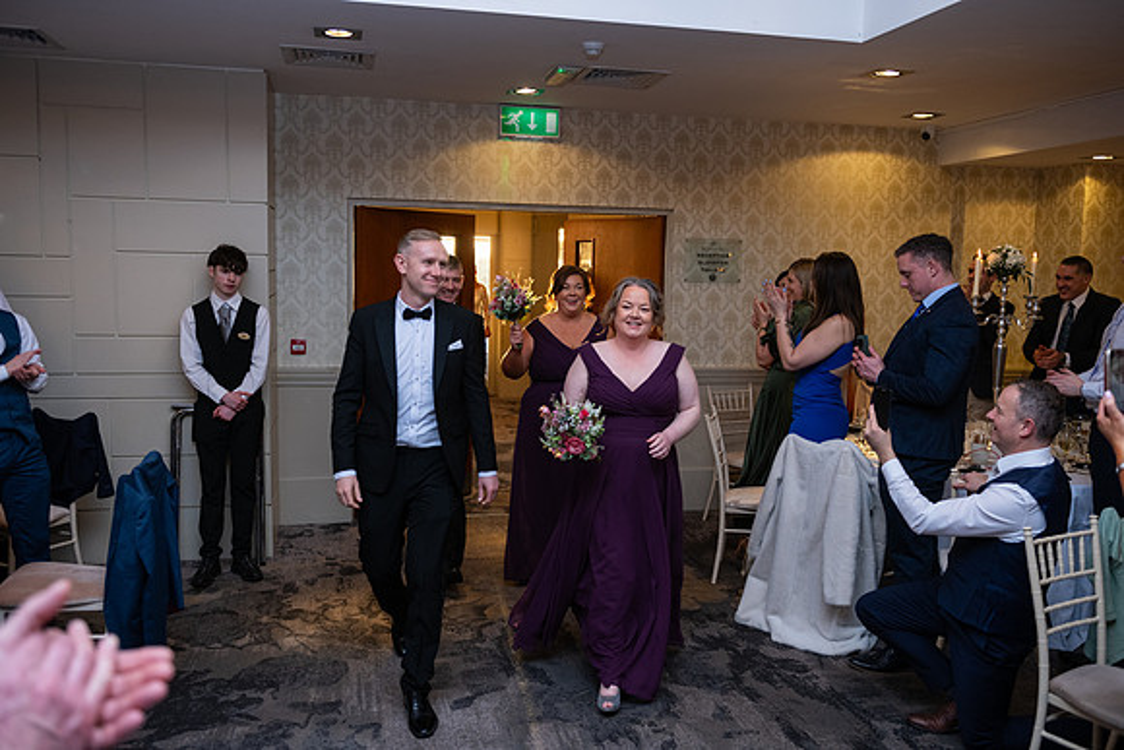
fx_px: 968
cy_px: 375
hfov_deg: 60.3
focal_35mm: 31
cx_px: 562
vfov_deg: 42.3
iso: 800
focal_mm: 31
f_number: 3.5
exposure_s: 1/160
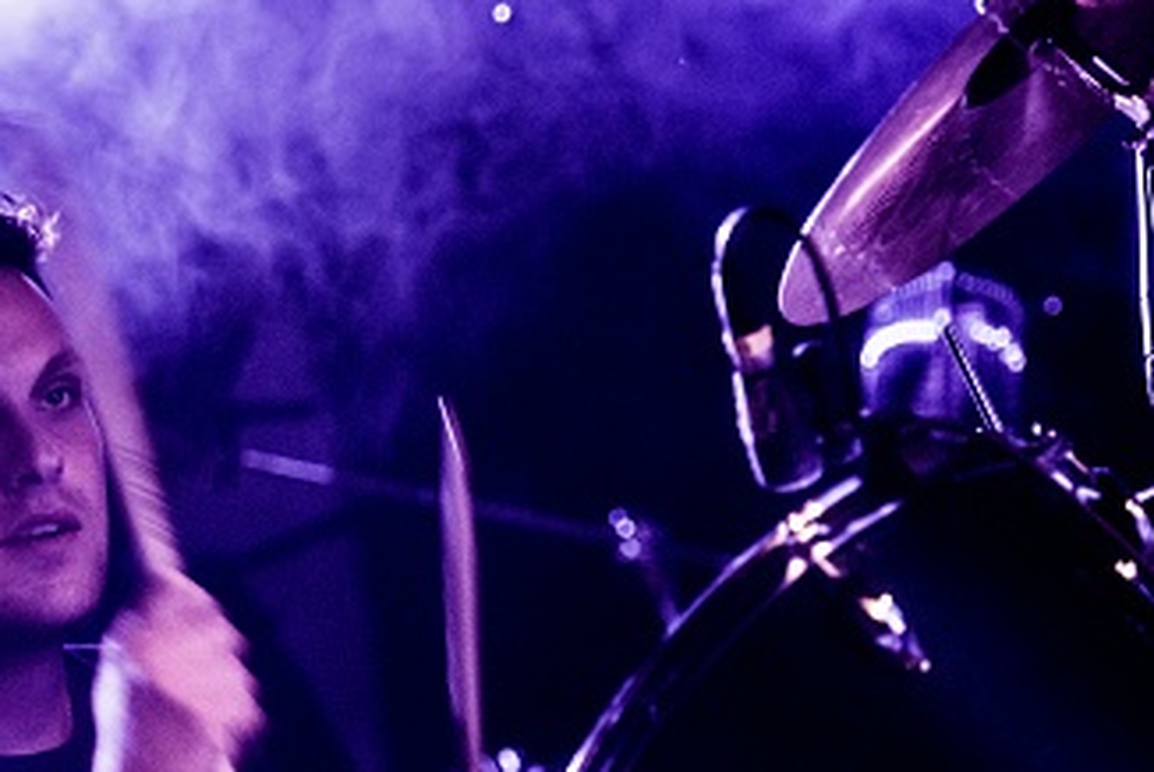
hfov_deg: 8.0
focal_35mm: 256
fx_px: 8213
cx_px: 135
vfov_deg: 5.4
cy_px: 554
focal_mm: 116
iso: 2500
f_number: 2.8
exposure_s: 1/100
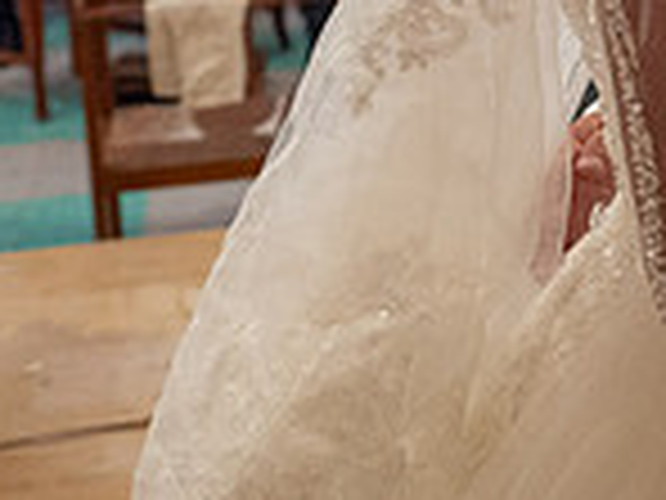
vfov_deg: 10.8
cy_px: -245
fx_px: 2540
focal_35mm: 132
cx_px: 1287
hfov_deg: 13.1
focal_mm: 35
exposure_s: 1/100
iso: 2500
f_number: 4
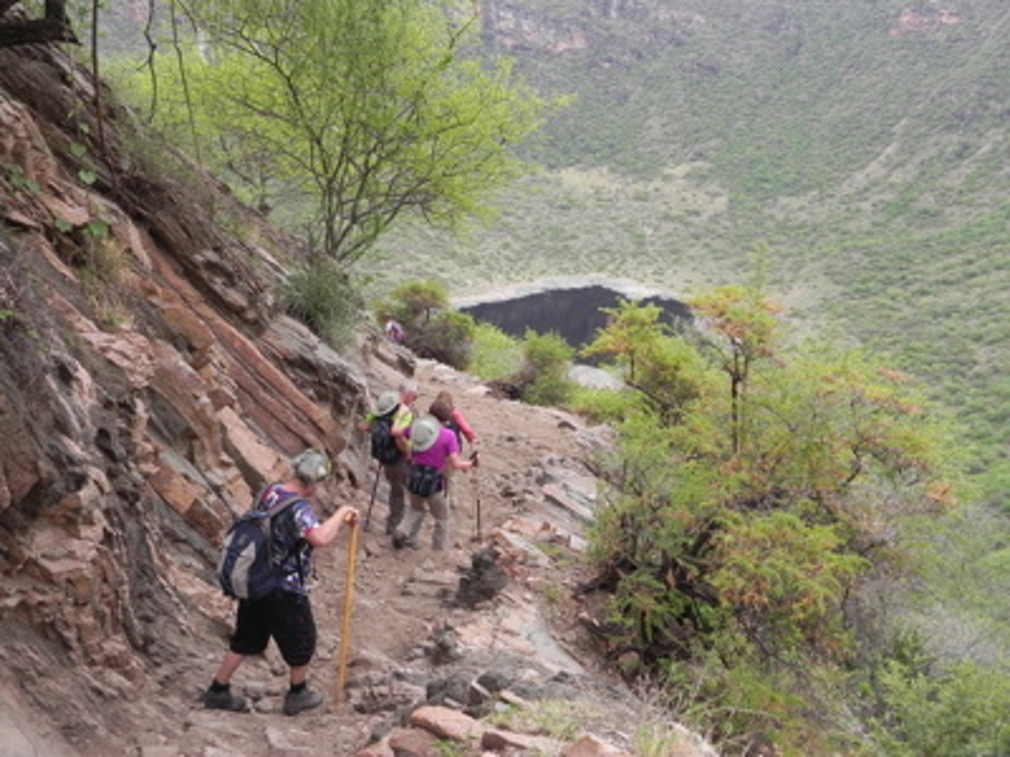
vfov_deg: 42.9
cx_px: 505
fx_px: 963
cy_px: 378
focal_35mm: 33
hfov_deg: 55.4
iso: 160
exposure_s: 1/130
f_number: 4
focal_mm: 5.9
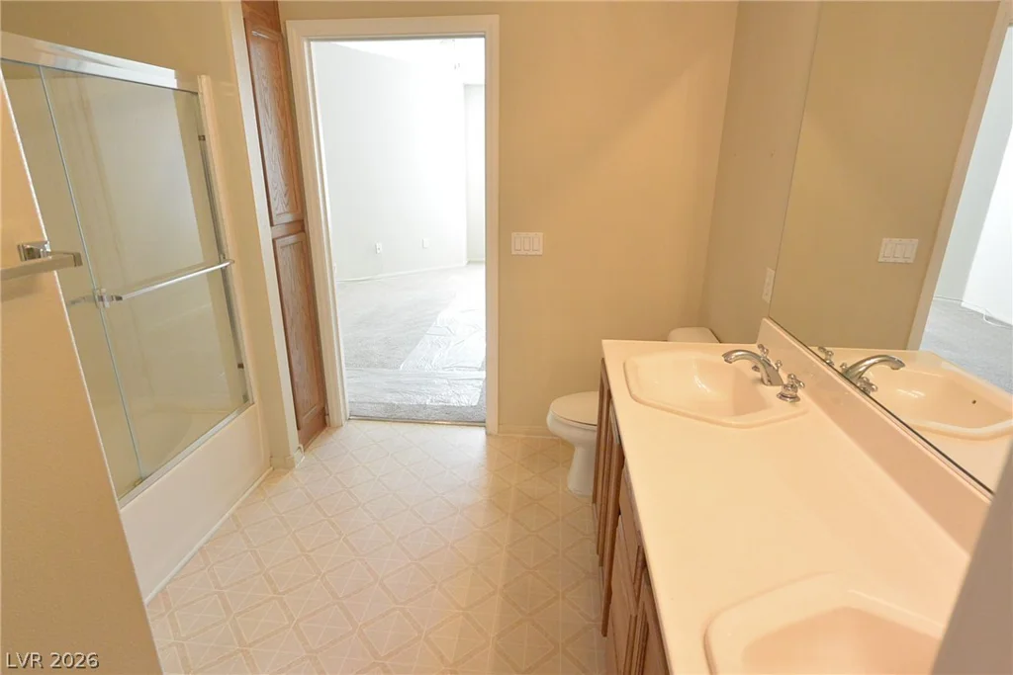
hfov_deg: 86.9
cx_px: 506
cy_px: 338
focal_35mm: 19
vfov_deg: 64.6
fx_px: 535
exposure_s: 1/50
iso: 800
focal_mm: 7.1
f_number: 3.8
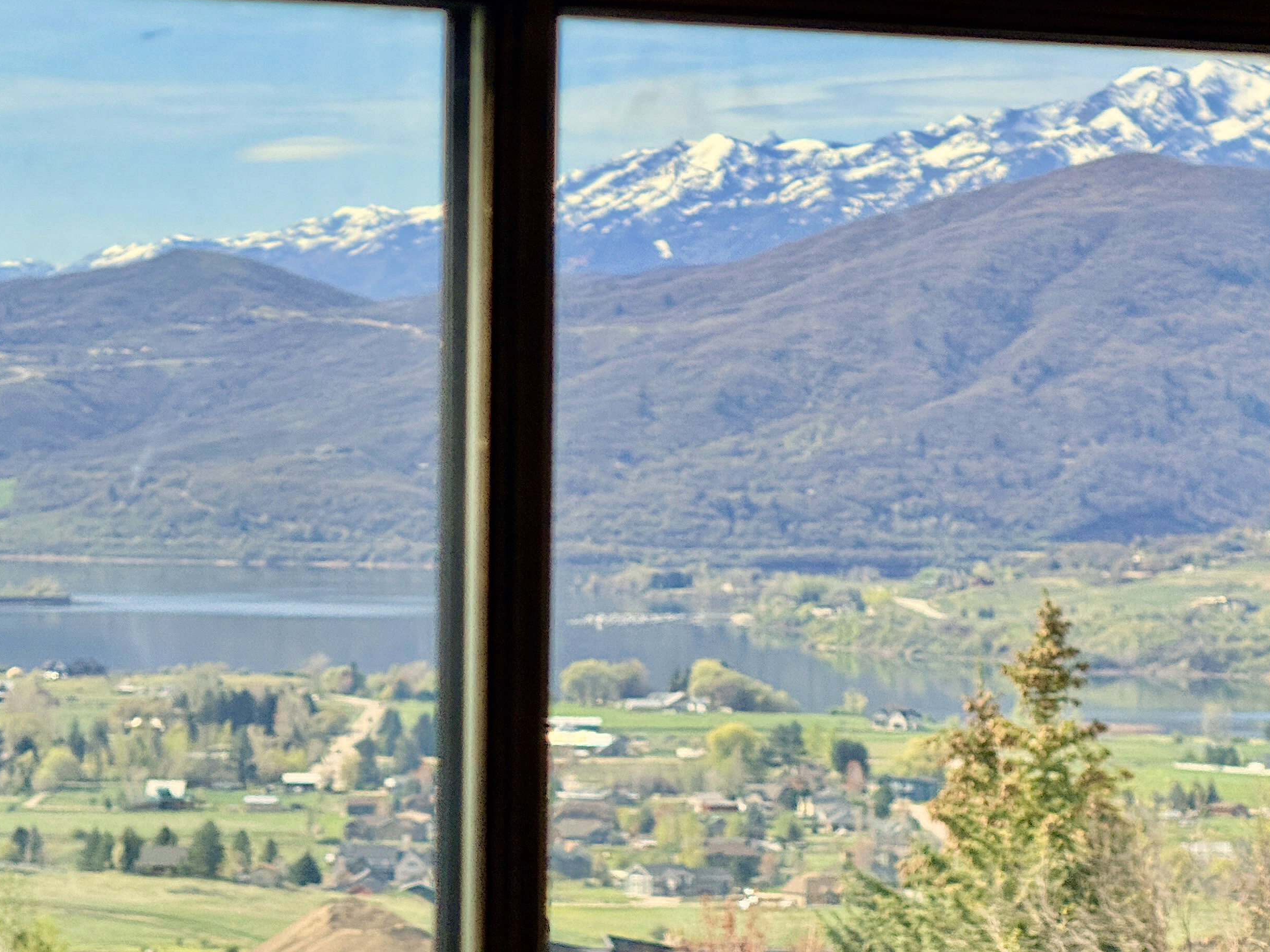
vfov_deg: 7.5
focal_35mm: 198
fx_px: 7264
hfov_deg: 10.0
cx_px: 596
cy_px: 525
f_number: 2.8
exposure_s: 1/1064
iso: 50
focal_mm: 15.66
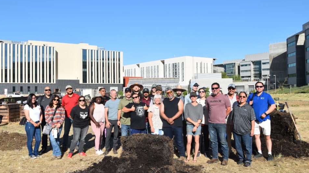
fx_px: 278
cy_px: 81
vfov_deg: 34.6
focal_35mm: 34
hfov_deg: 58.0
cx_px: 143
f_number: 10
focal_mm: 20
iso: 200
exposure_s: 1/400
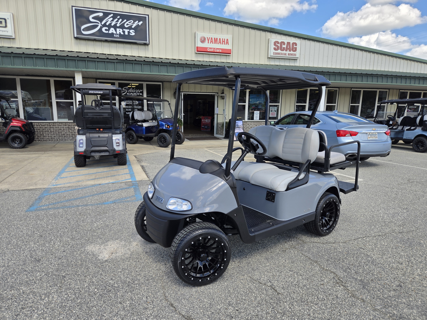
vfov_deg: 58.9
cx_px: 214
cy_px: 160
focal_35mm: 23
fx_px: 284
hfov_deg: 73.9
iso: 25
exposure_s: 1/883
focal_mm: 5.4
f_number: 1.8
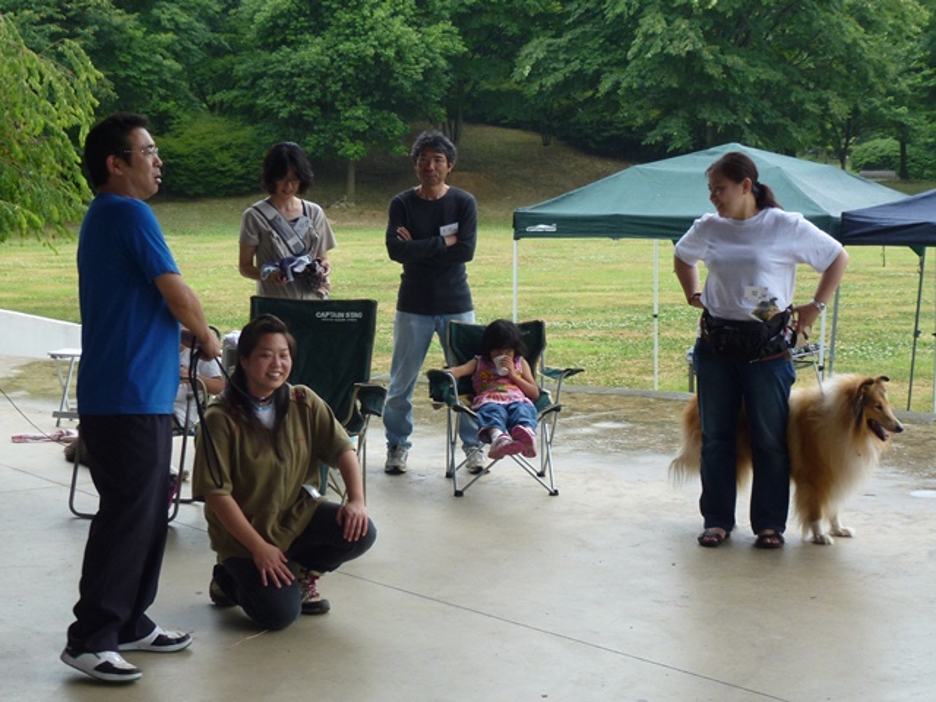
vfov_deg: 25.7
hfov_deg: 33.8
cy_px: 351
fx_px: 1541
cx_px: 468
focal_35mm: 57
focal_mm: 10.1
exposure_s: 1/60
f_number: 4.4
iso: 125
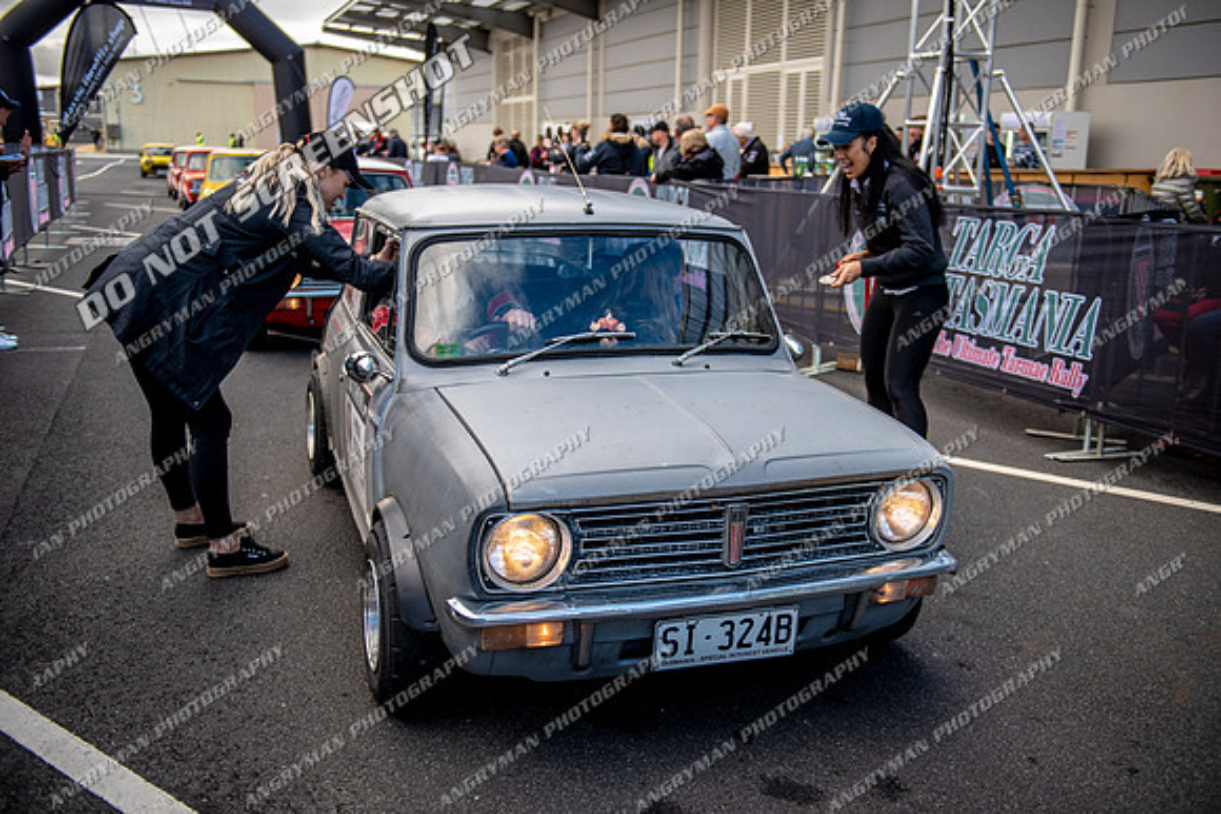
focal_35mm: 34
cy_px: 407
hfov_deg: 55.8
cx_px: 610
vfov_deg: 38.9
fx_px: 1153
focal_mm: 34
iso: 100
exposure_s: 1/500
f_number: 2.8
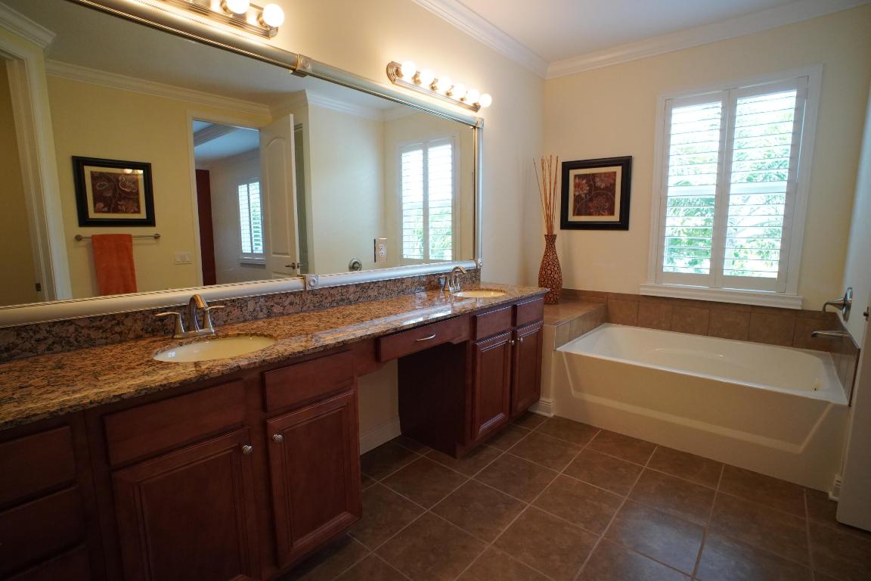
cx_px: 436
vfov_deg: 72.1
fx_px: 399
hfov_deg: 95.0
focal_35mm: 16
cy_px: 290
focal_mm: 11
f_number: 5
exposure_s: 1/200
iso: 2000
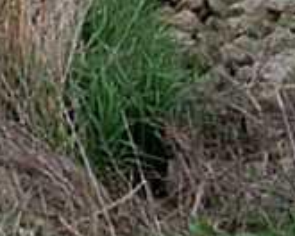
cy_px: -97
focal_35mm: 166
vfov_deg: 9.1
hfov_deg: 11.5
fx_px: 1449
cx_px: 275
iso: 80
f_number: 3.5
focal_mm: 6.2
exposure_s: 1/640
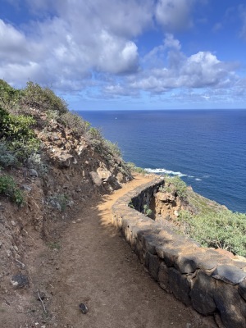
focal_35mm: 24
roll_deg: +0.3
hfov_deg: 56.8
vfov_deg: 71.6
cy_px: 164
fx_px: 227
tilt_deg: -14.0
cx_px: 123
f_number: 1.78
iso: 80
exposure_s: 1/2415
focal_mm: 6.76
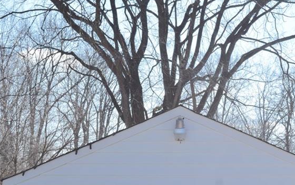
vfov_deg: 13.6
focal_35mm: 95
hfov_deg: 21.8
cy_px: 172
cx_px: 181
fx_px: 764
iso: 200
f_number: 10
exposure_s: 1/400
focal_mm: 34
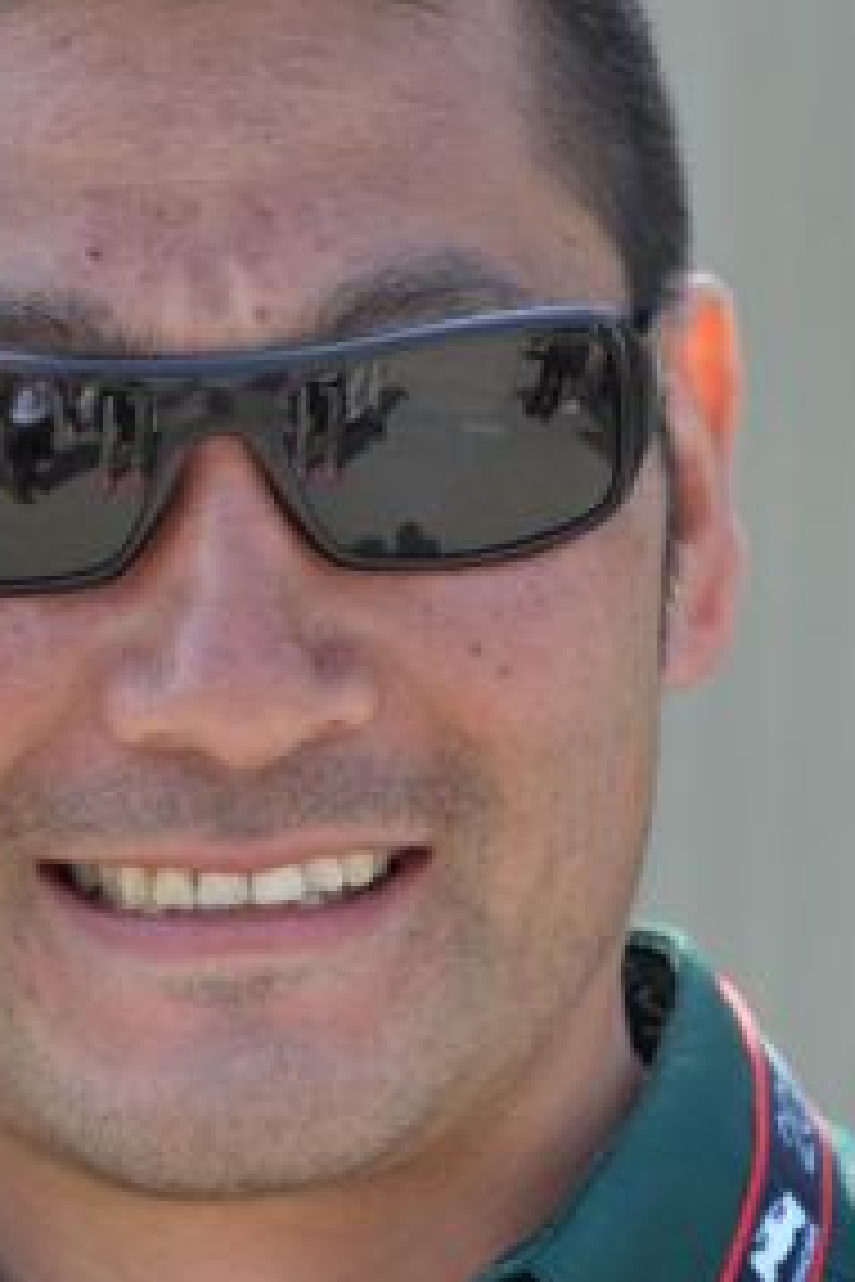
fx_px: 16885
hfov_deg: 2.9
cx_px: 331
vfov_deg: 4.3
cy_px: 621
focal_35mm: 474
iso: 320
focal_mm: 180
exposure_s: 1/500
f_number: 5
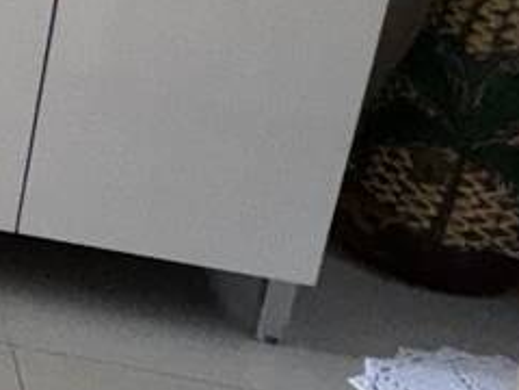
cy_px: -173
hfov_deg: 15.1
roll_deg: +1.3
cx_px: -694
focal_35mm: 84
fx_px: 1259
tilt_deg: -16.9
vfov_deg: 16.2
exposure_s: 1/106
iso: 100
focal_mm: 2.22
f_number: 2.2
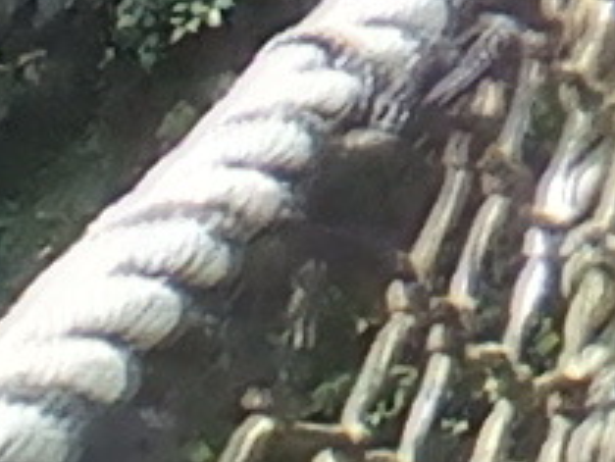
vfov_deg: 5.6
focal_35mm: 237
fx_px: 4213
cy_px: -1248
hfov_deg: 7.6
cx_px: 1648
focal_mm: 2.38
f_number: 2.4
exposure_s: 1/3115
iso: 106
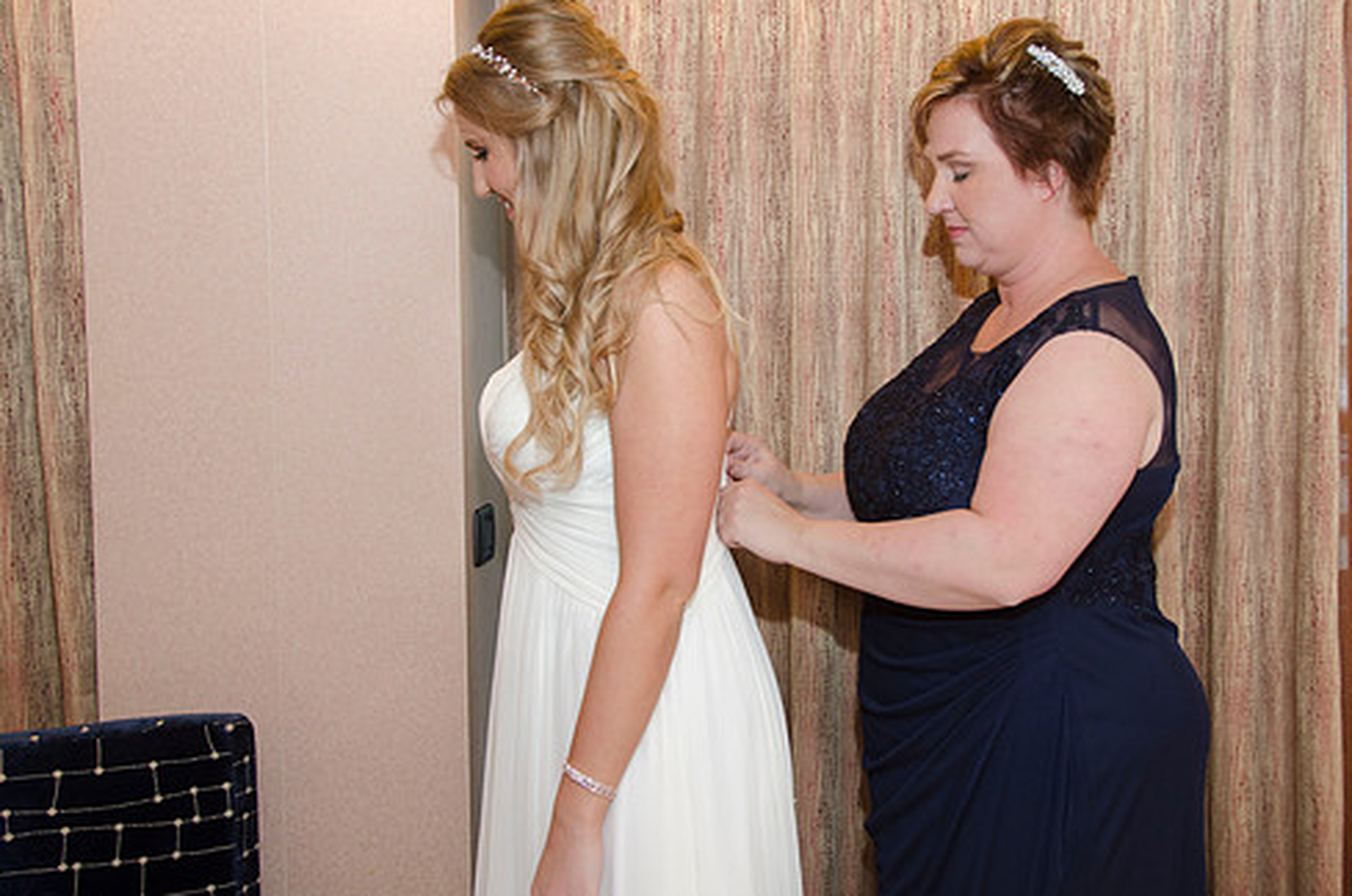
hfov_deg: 41.1
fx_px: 1799
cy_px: 384
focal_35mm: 48
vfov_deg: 27.9
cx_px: 777
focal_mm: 27
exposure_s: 1/100
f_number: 5.6
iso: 400
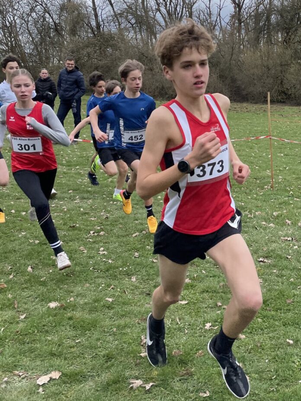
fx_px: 301
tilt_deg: -9.3
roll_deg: -0.9
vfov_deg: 67.3
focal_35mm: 26
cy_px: 200
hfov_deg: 53.1
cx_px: 150
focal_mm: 4.2
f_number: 1.6
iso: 32
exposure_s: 1/988
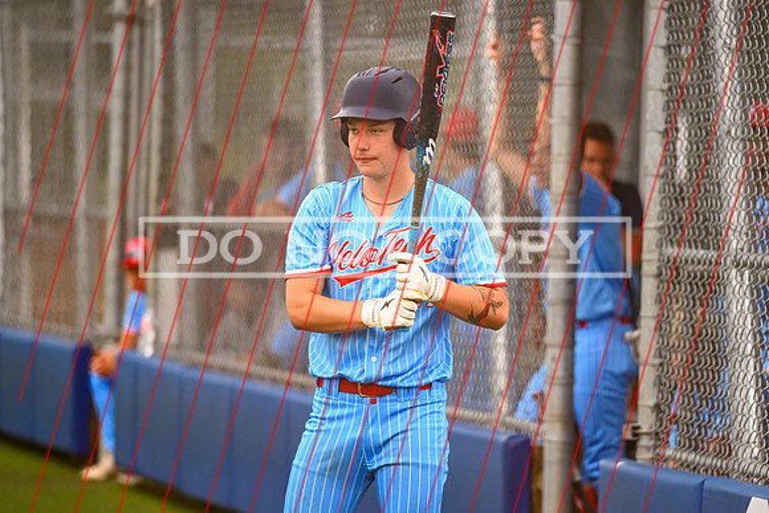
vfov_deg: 5.6
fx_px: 5222
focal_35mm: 244
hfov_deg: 8.4
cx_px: 388
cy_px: 276
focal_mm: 200
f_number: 2.8
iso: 1600
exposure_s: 1/3200
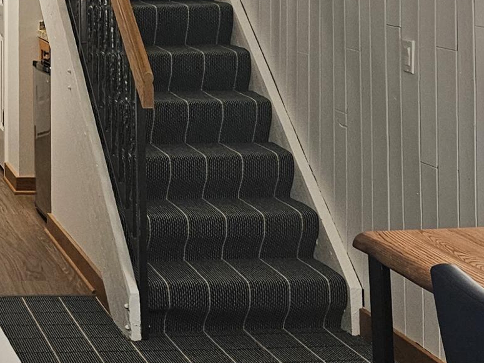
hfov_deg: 20.4
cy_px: -96
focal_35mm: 89
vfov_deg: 15.8
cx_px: -116
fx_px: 1244
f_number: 1.8
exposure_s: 1/120
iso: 400
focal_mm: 5.4
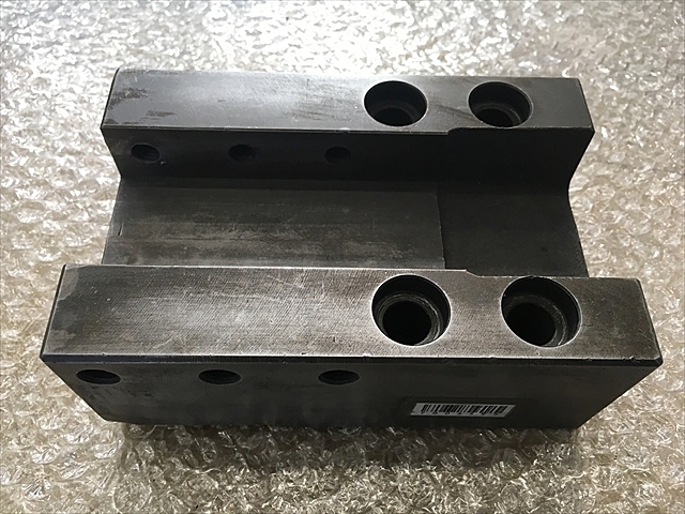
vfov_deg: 48.2
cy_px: 257
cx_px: 342
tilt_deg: -59.3
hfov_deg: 61.7
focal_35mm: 29
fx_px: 574
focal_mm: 4.15
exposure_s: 1/30
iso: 32
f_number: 2.2
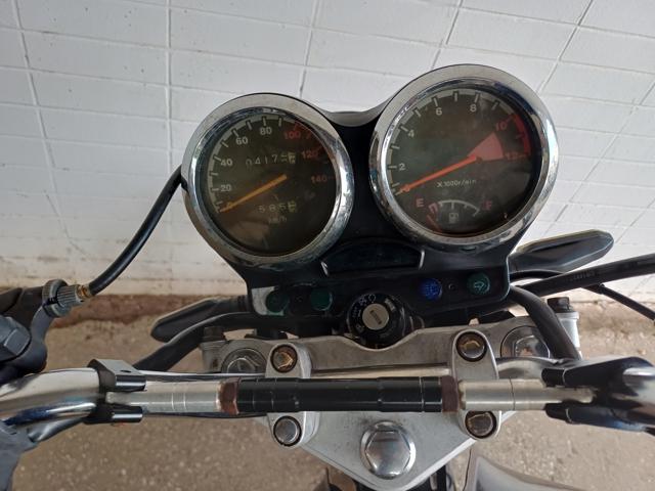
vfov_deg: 54.9
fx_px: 473
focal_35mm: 25
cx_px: 328
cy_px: 246
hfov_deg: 69.4
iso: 100
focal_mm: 4.65
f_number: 1.8
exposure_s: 1/100
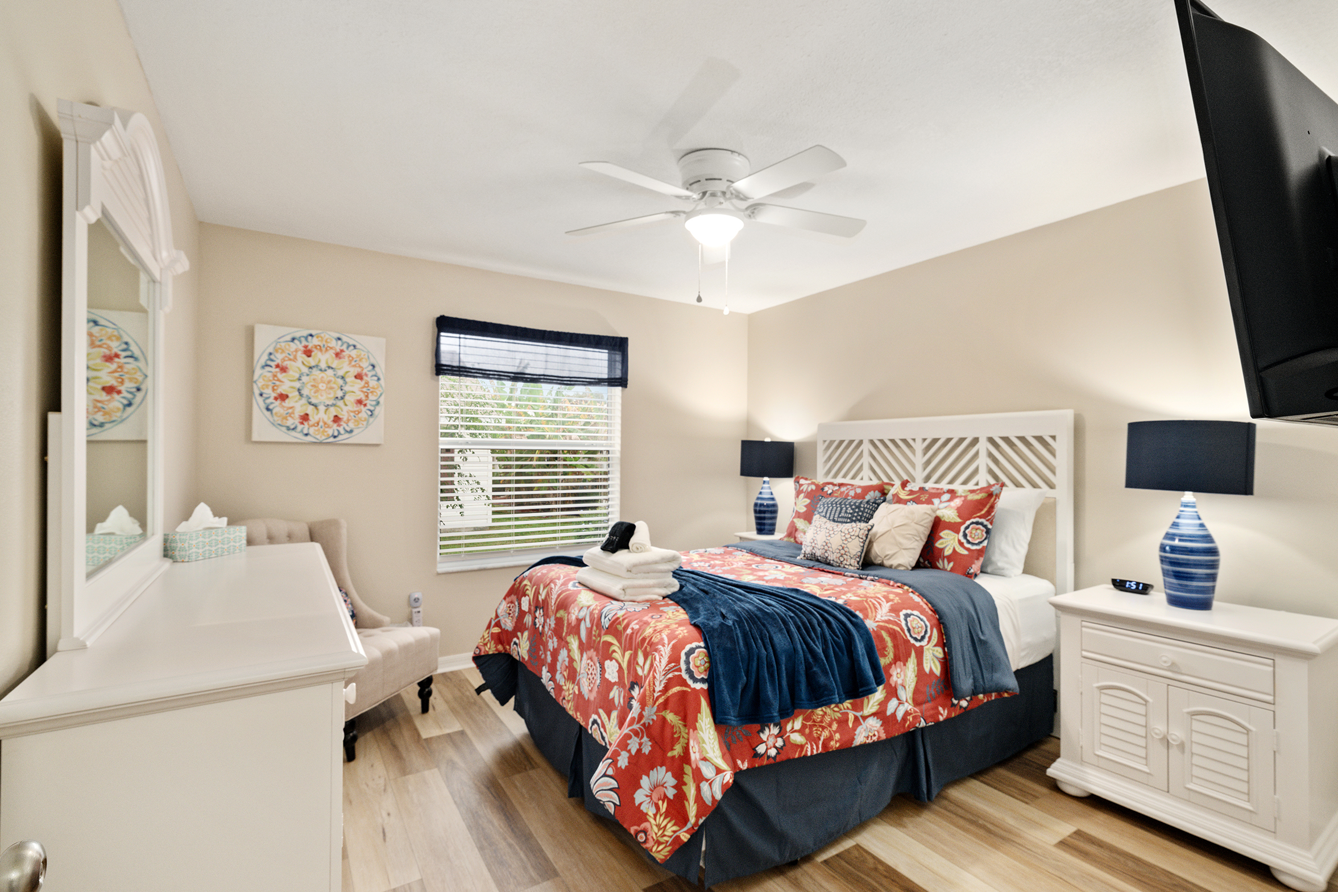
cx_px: 709
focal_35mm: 17
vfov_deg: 70.4
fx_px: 632
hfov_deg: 93.2
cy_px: 464
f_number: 8
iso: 500
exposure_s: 1/10
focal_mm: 16
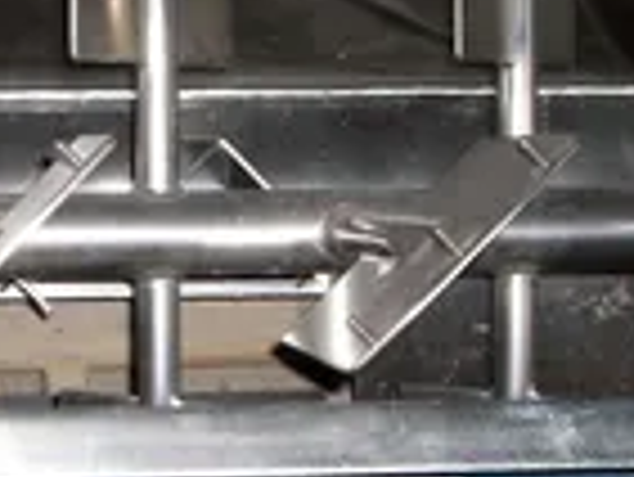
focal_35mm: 102
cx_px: 9
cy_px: 189
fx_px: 1870
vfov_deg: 14.5
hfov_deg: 18.8
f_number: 4.5
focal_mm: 5.9
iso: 140
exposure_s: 1/64
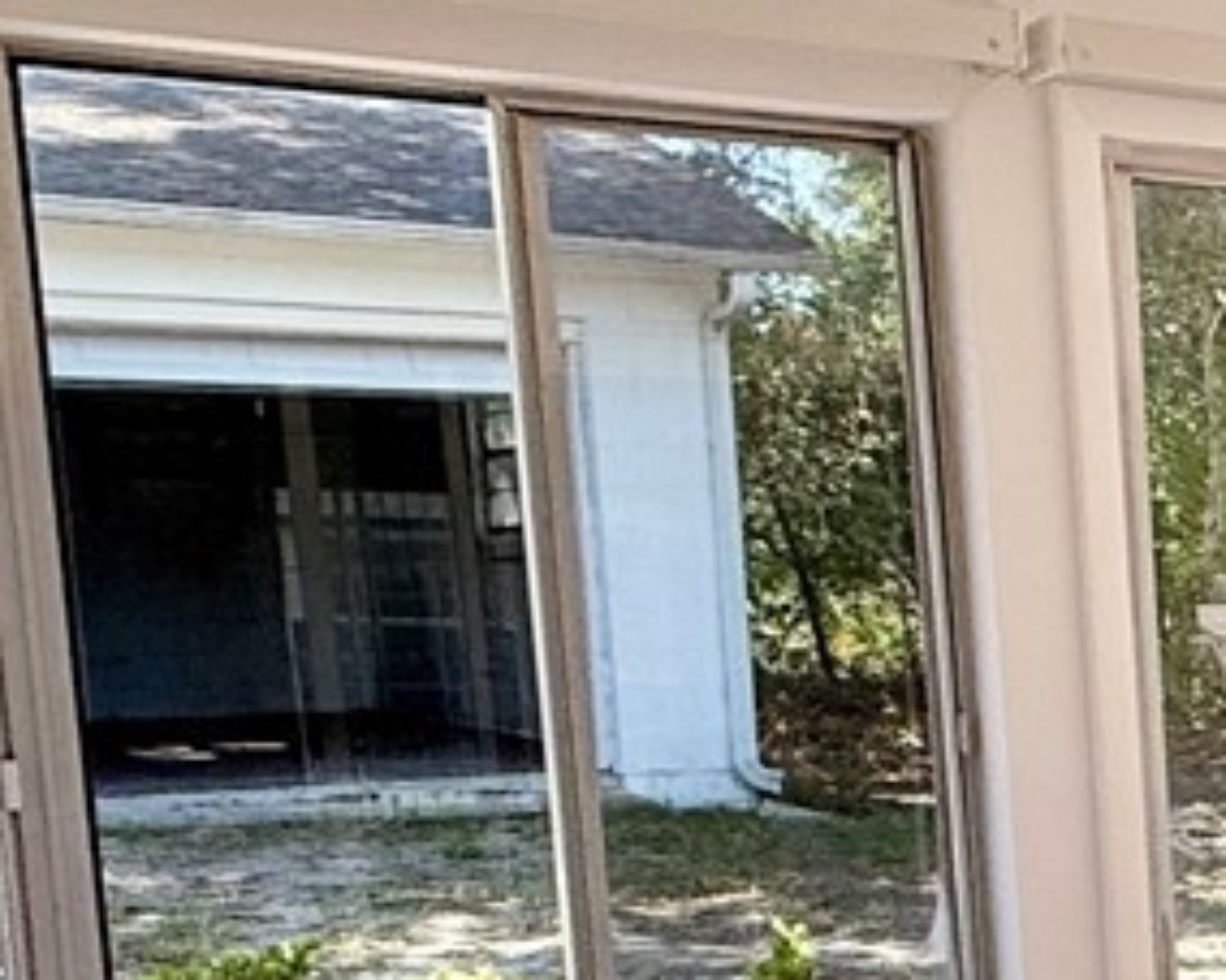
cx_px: 2284
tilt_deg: -3.4
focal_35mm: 77
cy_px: 859
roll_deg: +1.5
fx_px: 2793
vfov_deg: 19.6
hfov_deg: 18.5
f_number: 2.2
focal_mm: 2.22
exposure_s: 1/701
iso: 50
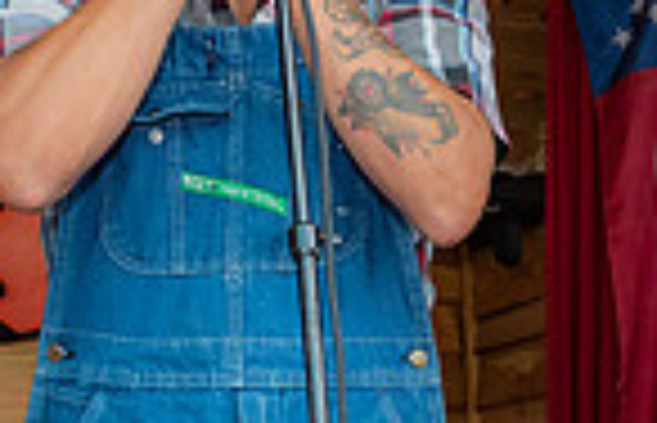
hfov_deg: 16.0
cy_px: 627
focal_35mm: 125
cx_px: 777
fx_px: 2257
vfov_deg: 10.4
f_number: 5.6
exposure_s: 1/160
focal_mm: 24
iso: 800
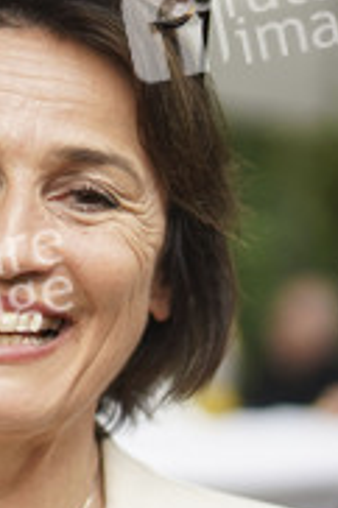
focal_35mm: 110
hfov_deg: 12.3
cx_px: 11
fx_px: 1552
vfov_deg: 18.4
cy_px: 435
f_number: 1.6
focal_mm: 50
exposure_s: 1/2000
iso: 320
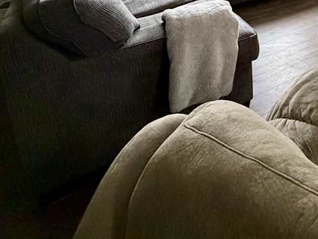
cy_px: -74
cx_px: 354
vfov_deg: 30.3
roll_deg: +0.7
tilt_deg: -10.8
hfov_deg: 40.1
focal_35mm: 37
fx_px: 340
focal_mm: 2.22
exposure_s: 1/60
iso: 800
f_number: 2.2
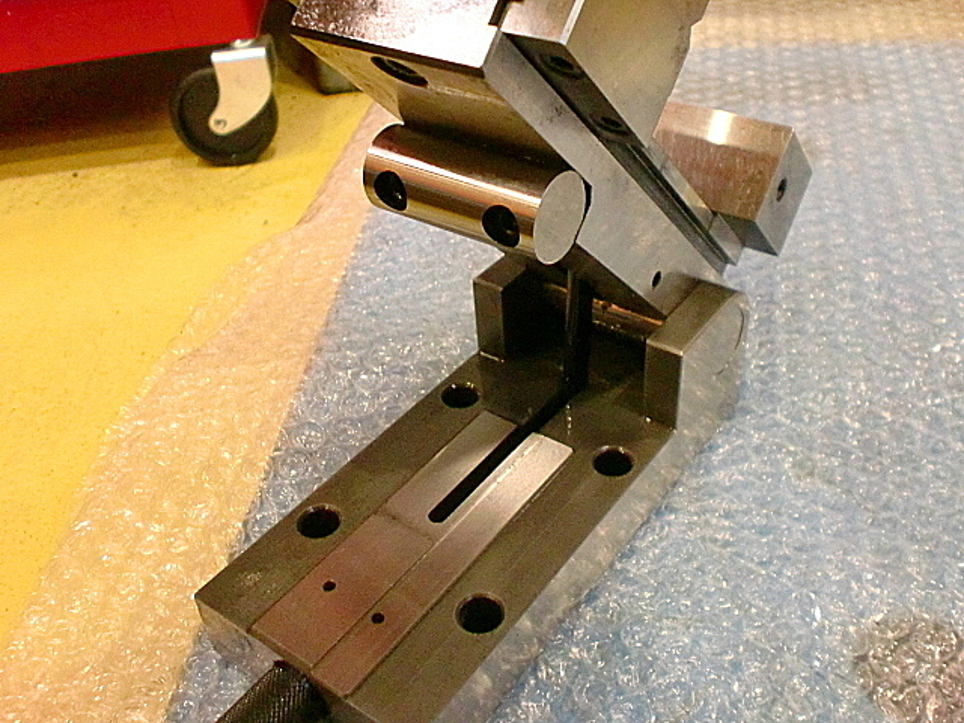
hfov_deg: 52.6
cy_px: 362
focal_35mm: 35
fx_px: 975
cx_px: 482
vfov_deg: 40.7
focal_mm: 6.3
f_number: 3.1
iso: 800
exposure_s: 1/60
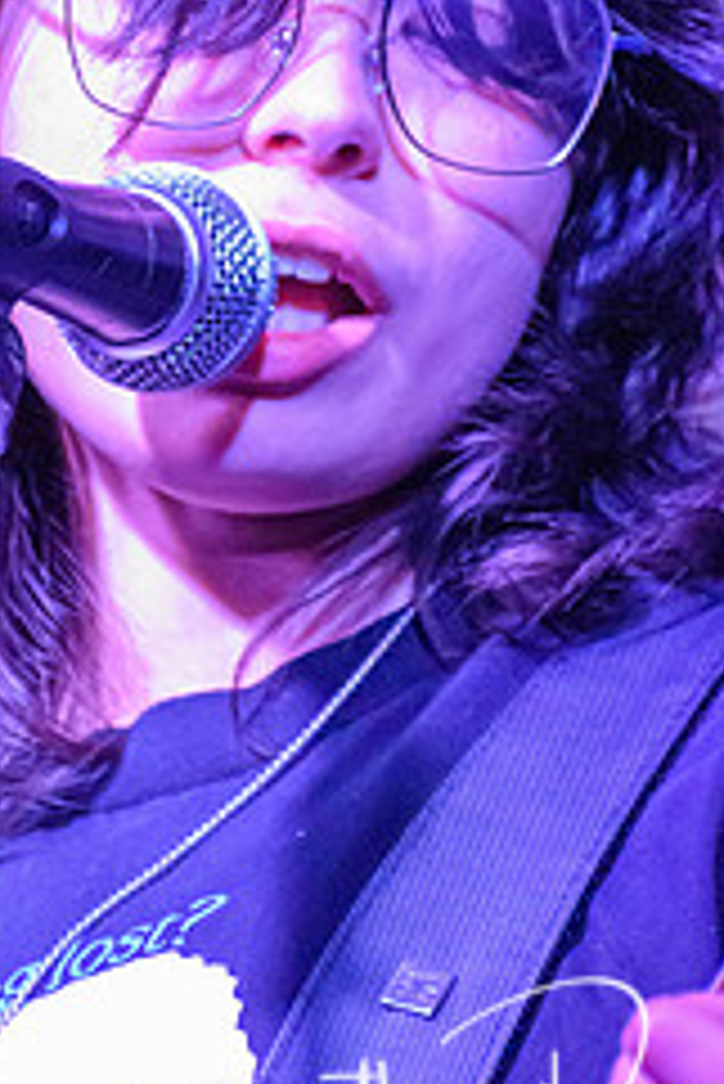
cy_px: 328
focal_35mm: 728
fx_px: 21928
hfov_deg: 1.9
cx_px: 319
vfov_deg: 2.8
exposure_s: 1/125
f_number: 6
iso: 12800
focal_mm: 260
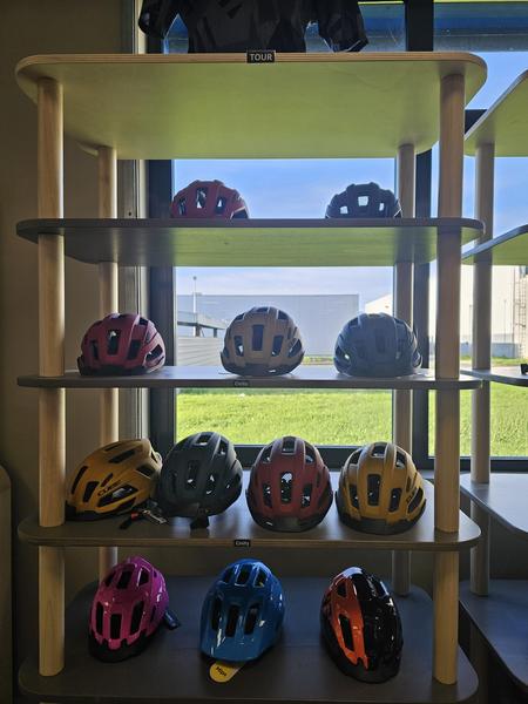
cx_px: 264
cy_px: 352
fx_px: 468
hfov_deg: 58.9
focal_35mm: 23
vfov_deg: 73.9
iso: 20
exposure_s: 1/100
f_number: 1.7
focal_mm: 6.3
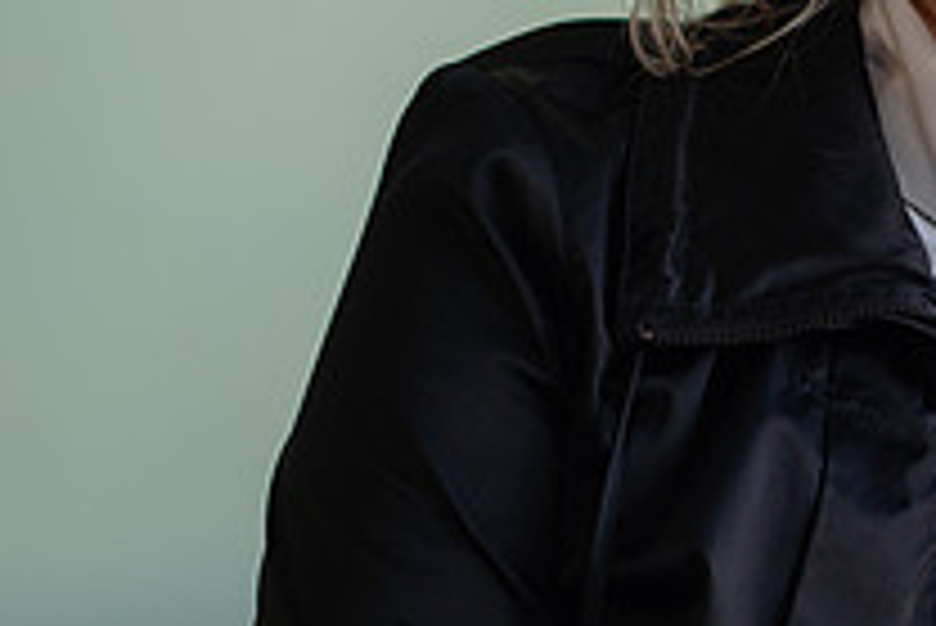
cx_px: 1051
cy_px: 179
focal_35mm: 146
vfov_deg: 9.4
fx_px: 3799
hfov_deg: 13.7
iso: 200
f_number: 1.8
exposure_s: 1/320
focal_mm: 50
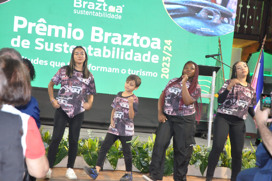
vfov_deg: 22.6
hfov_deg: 33.4
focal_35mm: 60
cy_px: 90
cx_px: 136
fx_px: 453
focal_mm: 40
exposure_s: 1/80
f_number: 5.6
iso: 2500
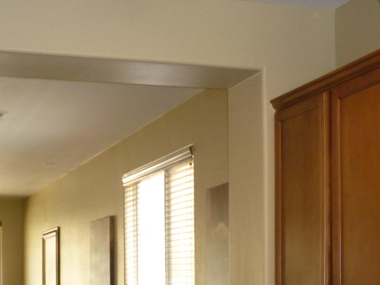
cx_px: 148
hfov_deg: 25.6
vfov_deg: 18.7
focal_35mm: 76
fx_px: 834
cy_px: 301
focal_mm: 5.2
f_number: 3.3
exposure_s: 1/30
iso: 160
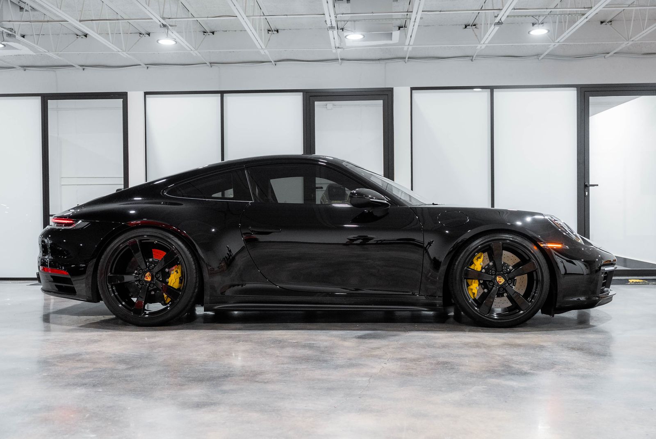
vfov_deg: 35.9
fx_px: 677
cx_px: 322
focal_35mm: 37
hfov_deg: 51.7
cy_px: 223
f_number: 4
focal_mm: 36
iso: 2000
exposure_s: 1/80
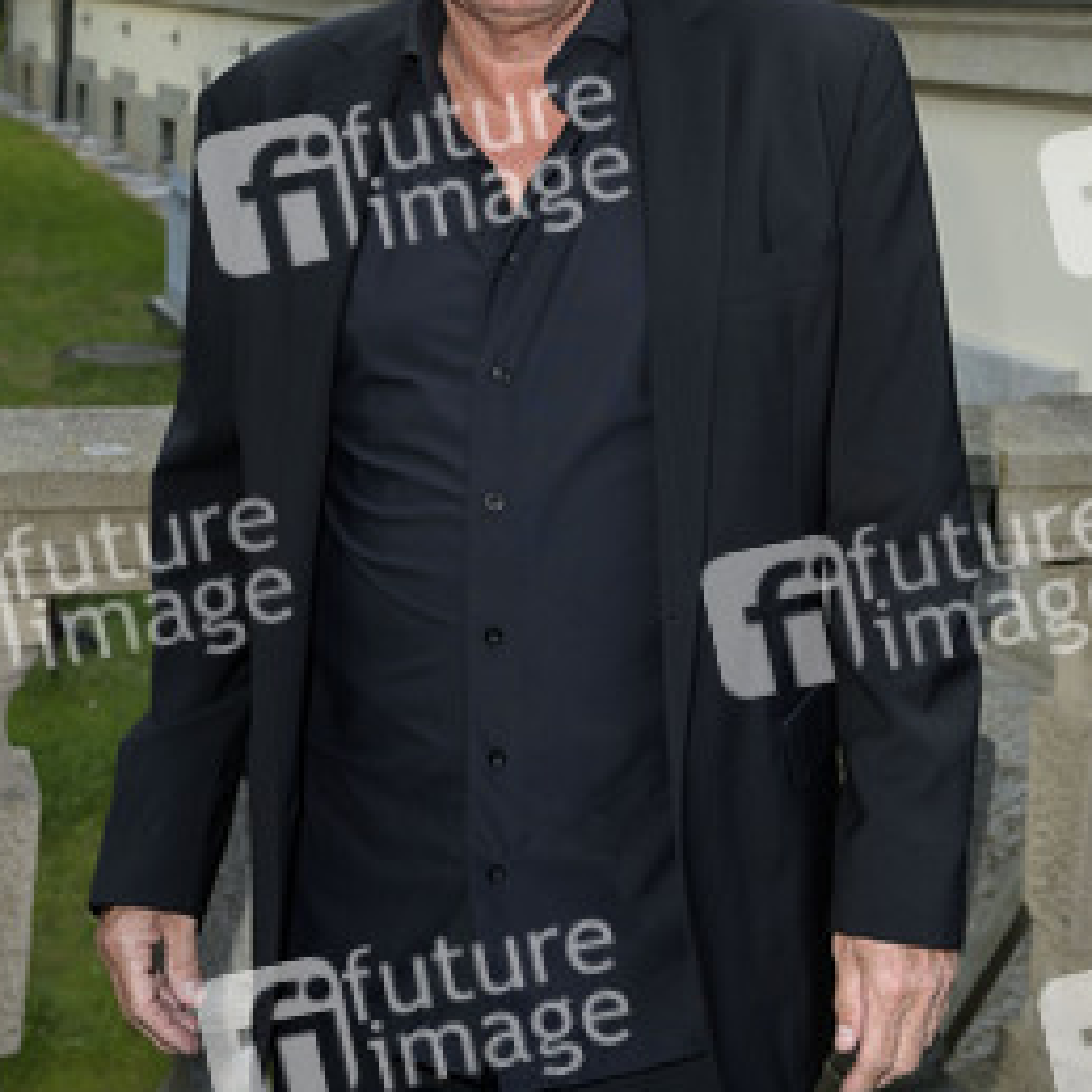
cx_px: 535
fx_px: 1963
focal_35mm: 55
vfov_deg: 30.9
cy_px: 388
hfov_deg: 31.1
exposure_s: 1/200
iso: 1000
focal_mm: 42
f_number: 5.6
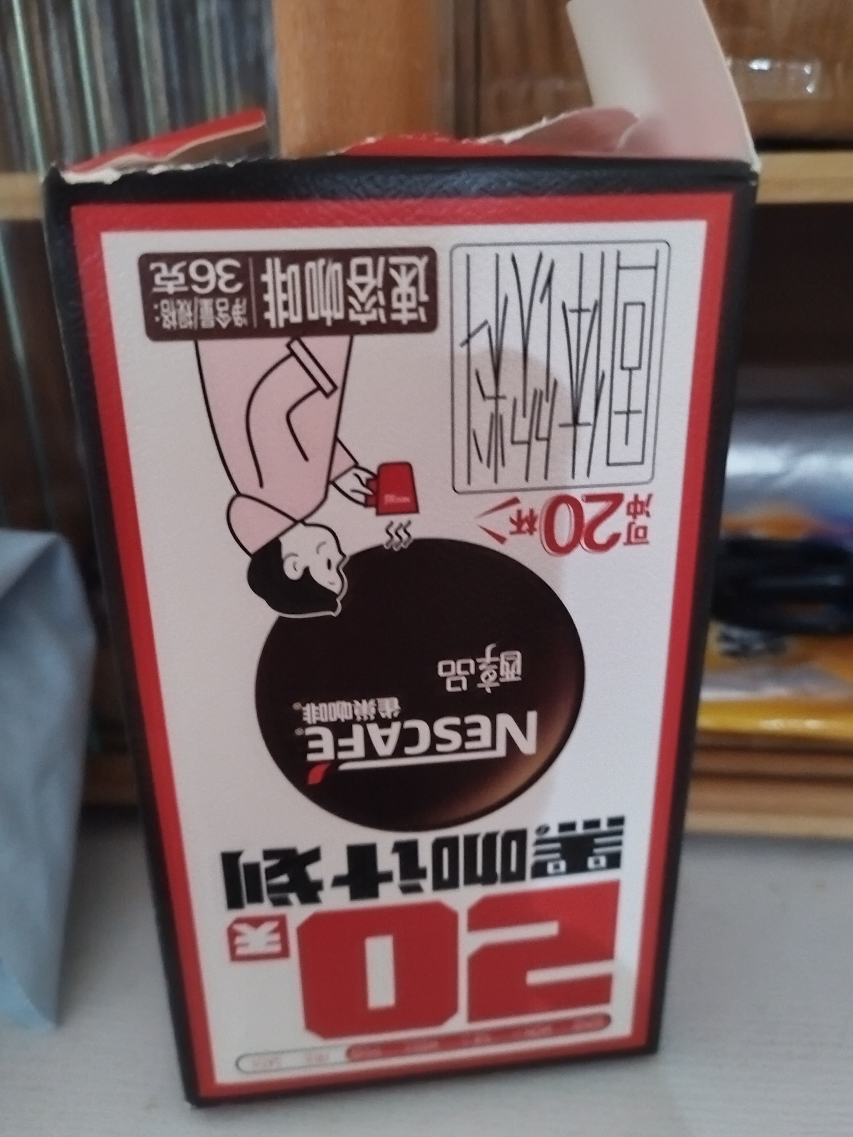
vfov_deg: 73.9
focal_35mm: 23
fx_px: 756
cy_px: 568
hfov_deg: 58.9
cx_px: 426
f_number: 1.9
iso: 5891
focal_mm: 5.52
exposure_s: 1/20
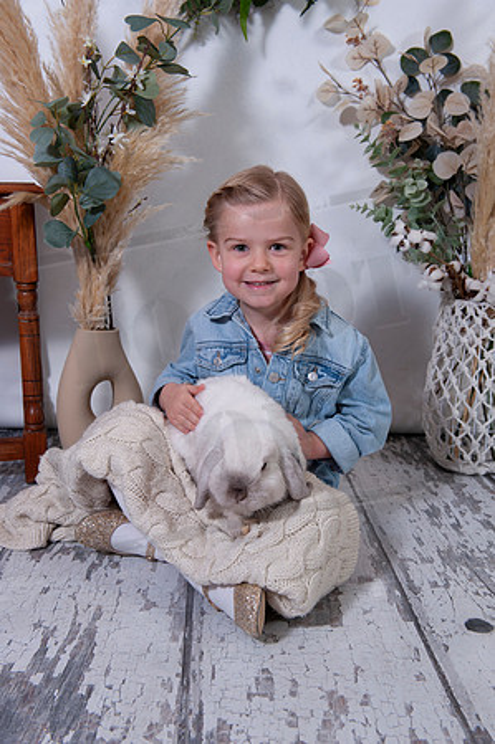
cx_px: 248
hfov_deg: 33.3
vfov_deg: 48.5
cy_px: 372
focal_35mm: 40
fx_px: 827
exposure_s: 1/80
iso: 125
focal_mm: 40
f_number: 6.3
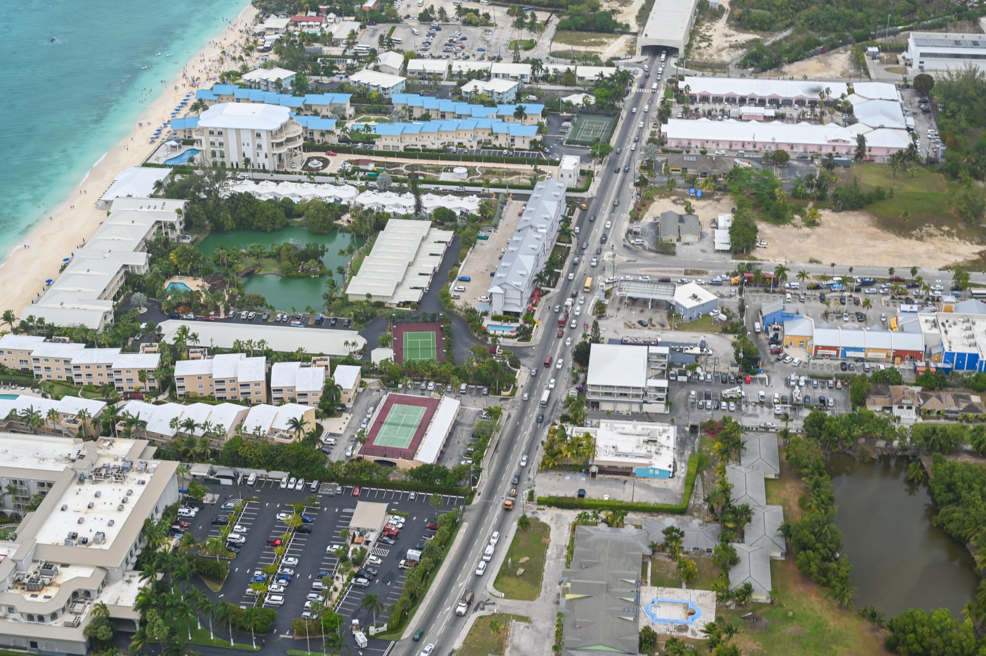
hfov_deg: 37.5
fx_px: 1451
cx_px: 493
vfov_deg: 25.5
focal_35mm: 53
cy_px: 328
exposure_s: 1/400
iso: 100
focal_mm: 53
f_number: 7.1
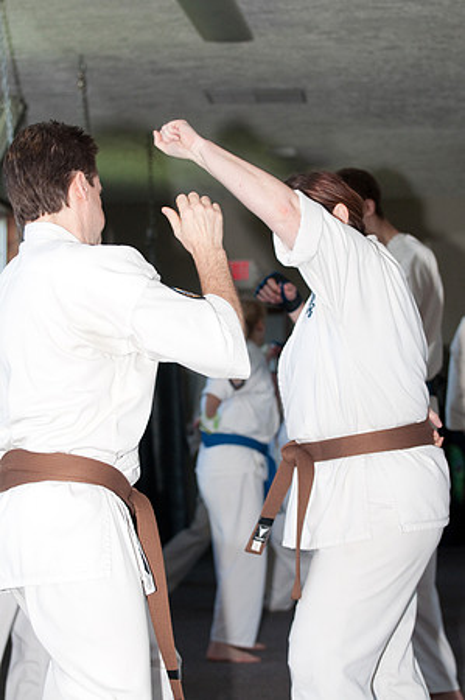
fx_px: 2039
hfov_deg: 13.0
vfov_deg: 19.5
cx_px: 232
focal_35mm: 105
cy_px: 350
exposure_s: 1/200
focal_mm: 70
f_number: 4.5
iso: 800
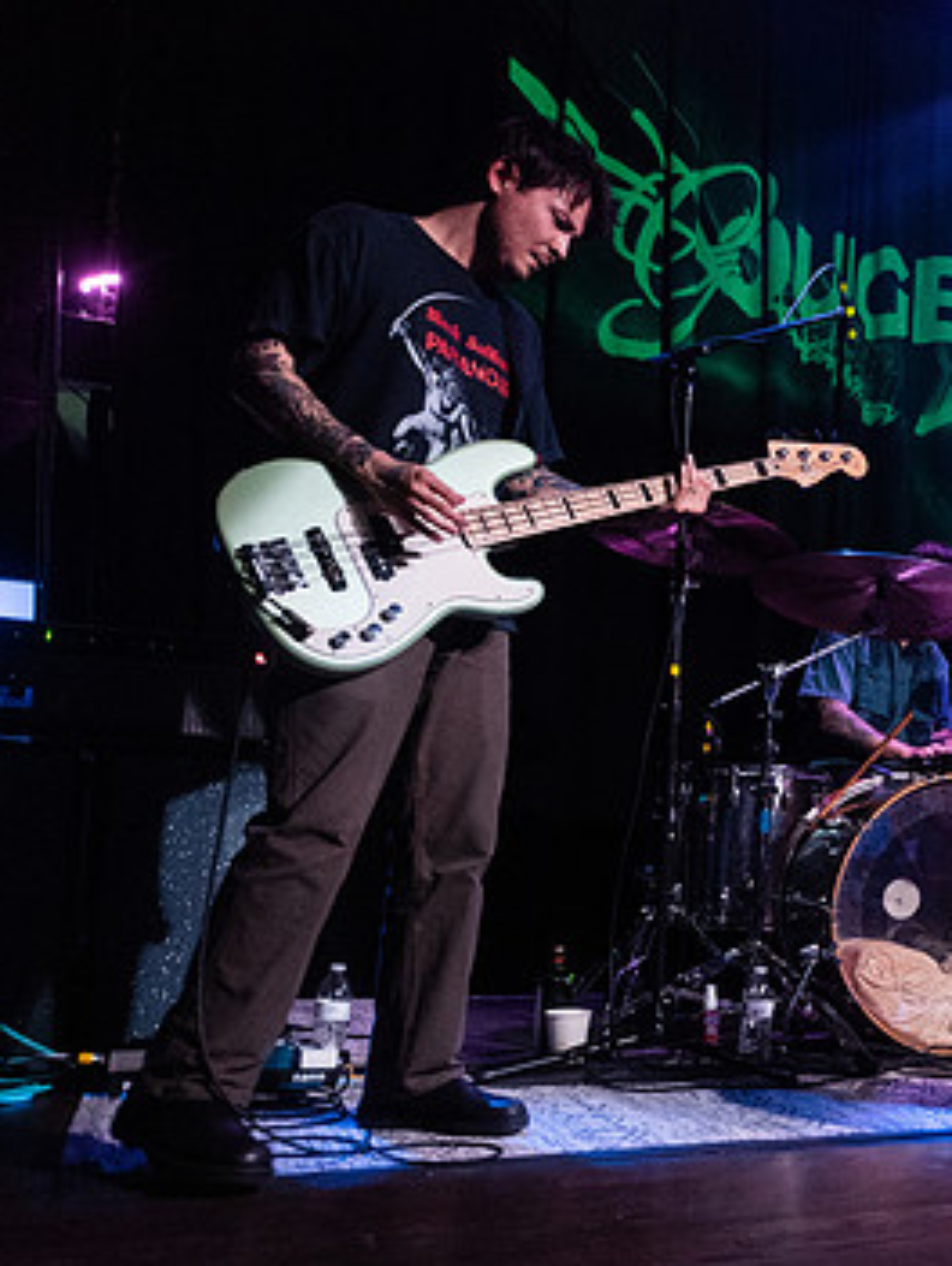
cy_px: 738
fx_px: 1537
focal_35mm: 42
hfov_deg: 30.3
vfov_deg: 44.6
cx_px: 1085
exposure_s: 1/100
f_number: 3.2
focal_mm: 24
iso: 2500
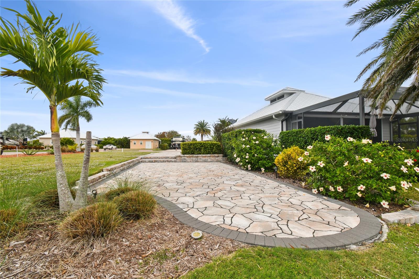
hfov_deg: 100.4
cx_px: 210
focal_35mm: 15
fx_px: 175
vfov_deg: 77.3
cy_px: 140
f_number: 7.1
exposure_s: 1/80
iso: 100
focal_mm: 10
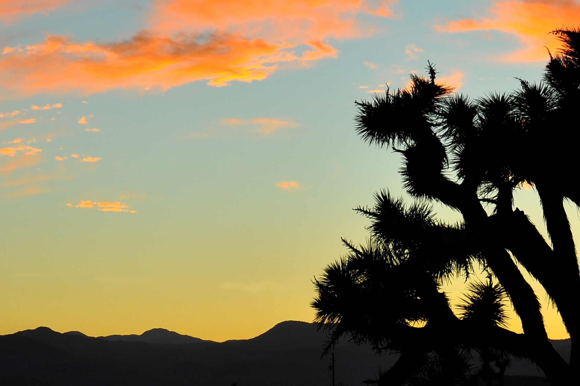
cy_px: 13
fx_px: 2687
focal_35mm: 167
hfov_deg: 12.3
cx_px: 422
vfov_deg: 8.2
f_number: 5
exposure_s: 1/100
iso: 200
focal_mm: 44
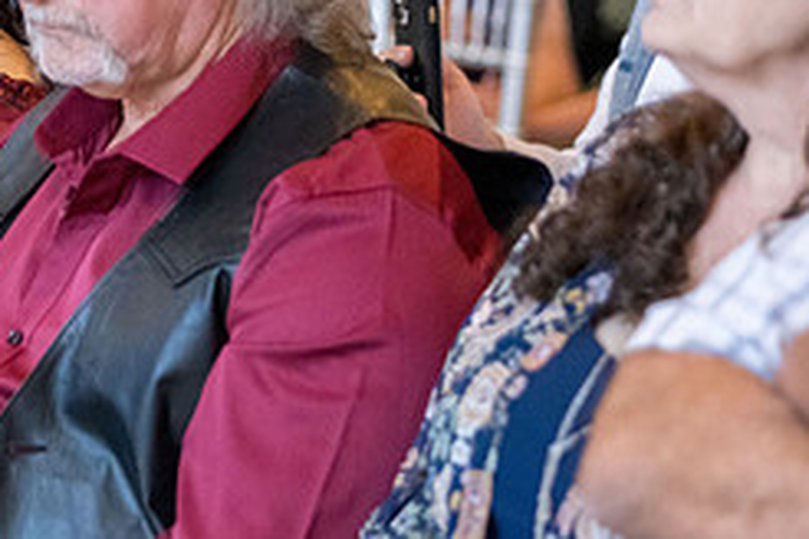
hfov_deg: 8.3
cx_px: -36
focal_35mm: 248
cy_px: 104
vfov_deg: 5.5
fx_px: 5573
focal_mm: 105
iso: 6400
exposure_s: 1/500
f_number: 2.8
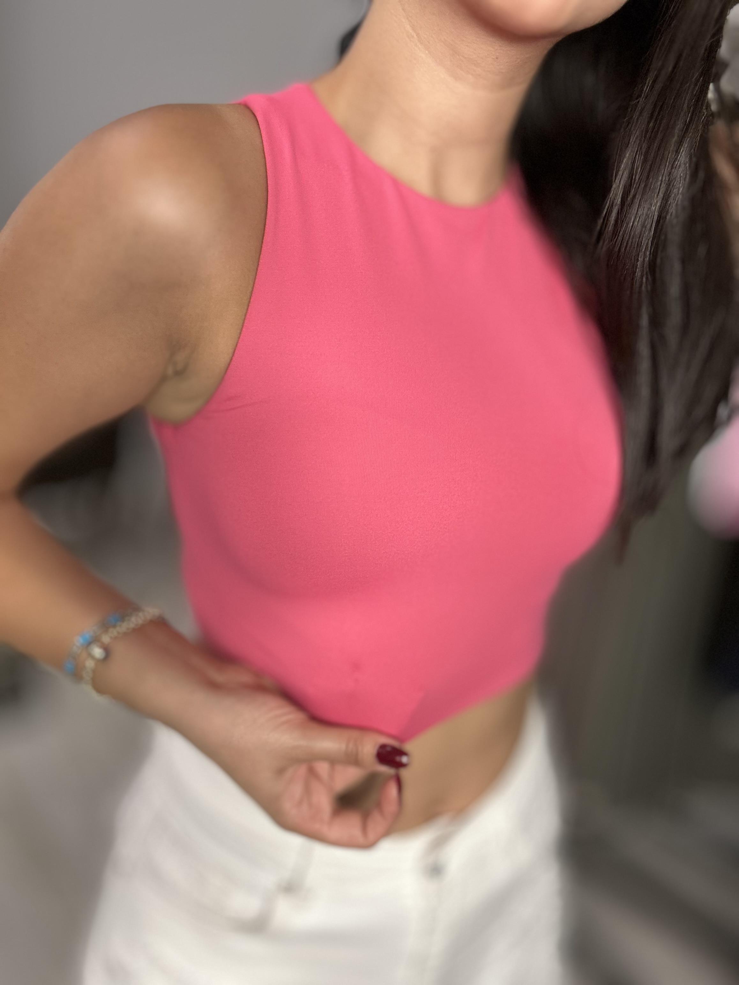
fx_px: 854
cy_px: 492
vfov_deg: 60.0
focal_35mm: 30
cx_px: 370
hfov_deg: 46.8
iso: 64
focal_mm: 2.69
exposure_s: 1/50
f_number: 1.9
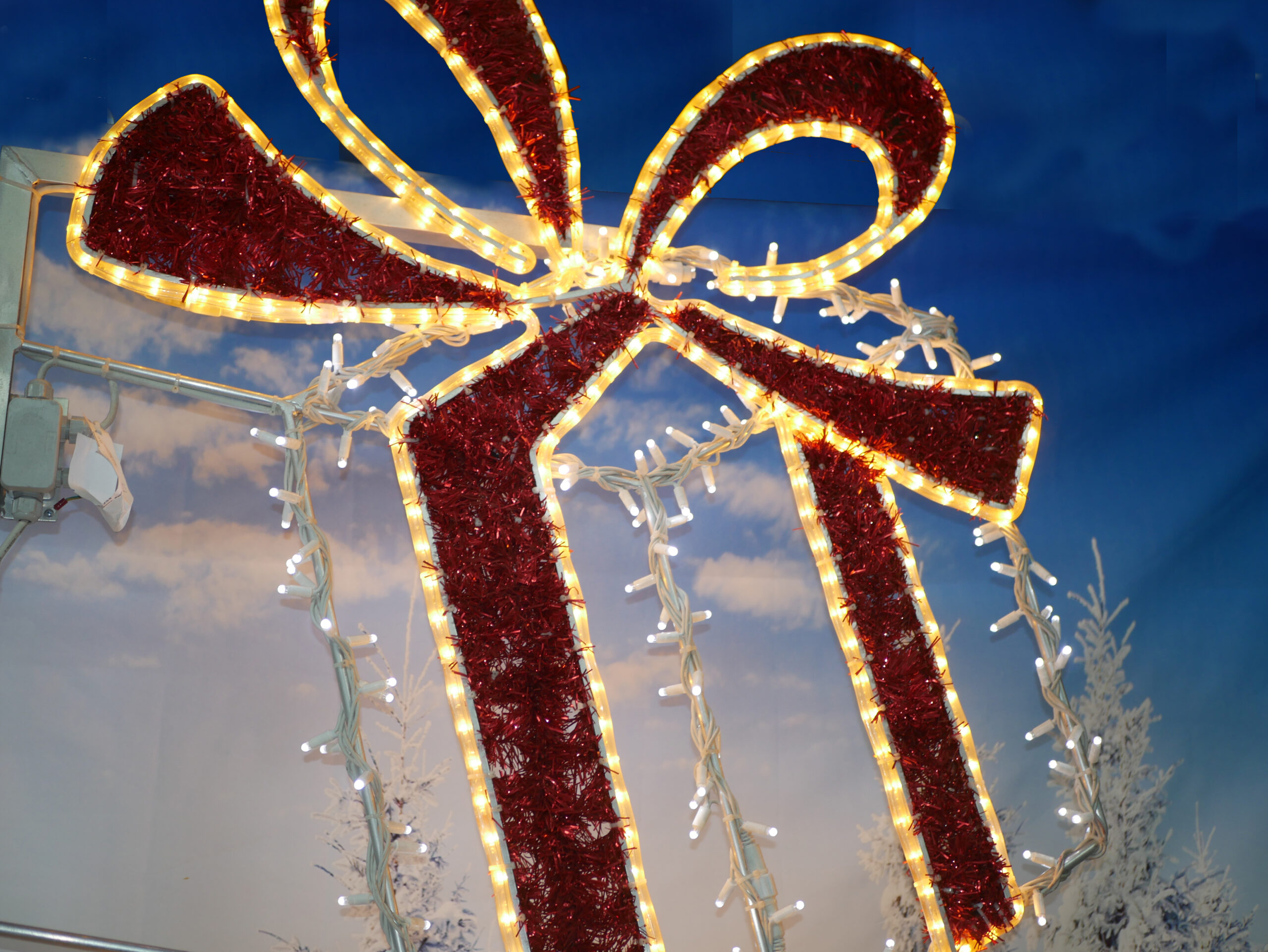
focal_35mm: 50
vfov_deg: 29.1
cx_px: 634
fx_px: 1832
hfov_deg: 38.2
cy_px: 476
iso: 200
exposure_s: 1/60
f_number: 1.7
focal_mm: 25
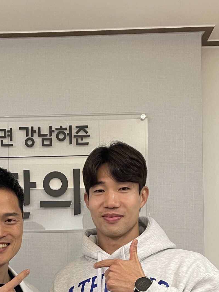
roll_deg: +1.2
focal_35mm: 63
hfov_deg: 23.1
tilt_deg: +0.8
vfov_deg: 28.9
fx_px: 532
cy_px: 288
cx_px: 61
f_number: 1.6
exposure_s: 1/60
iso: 80
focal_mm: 4.2
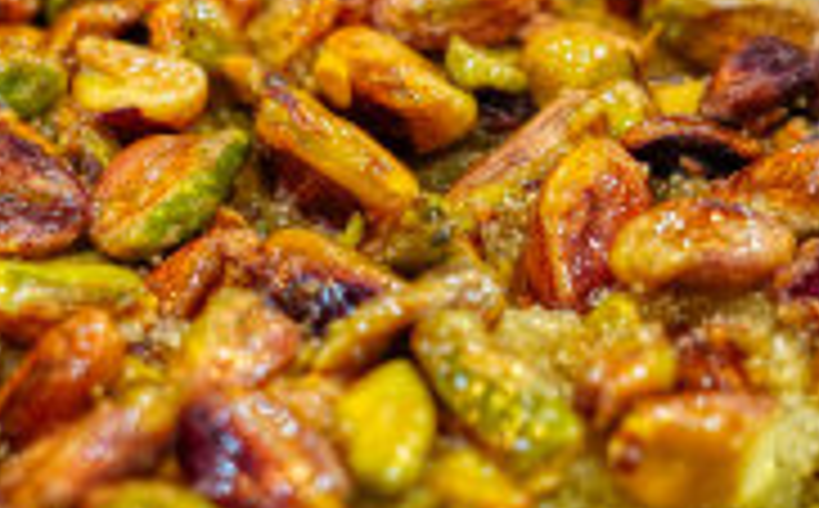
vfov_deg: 6.9
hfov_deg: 11.1
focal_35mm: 189
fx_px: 4211
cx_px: 405
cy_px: 342
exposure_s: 1/160
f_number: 4.5
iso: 2000
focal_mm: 55
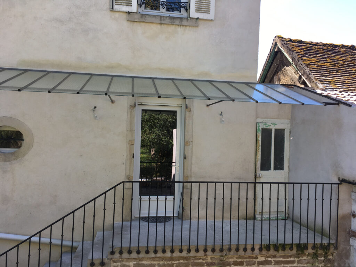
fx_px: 298
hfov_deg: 61.7
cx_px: 178
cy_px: 134
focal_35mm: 29
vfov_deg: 48.2
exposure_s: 1/384
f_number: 2.2
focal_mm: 4.15
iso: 25
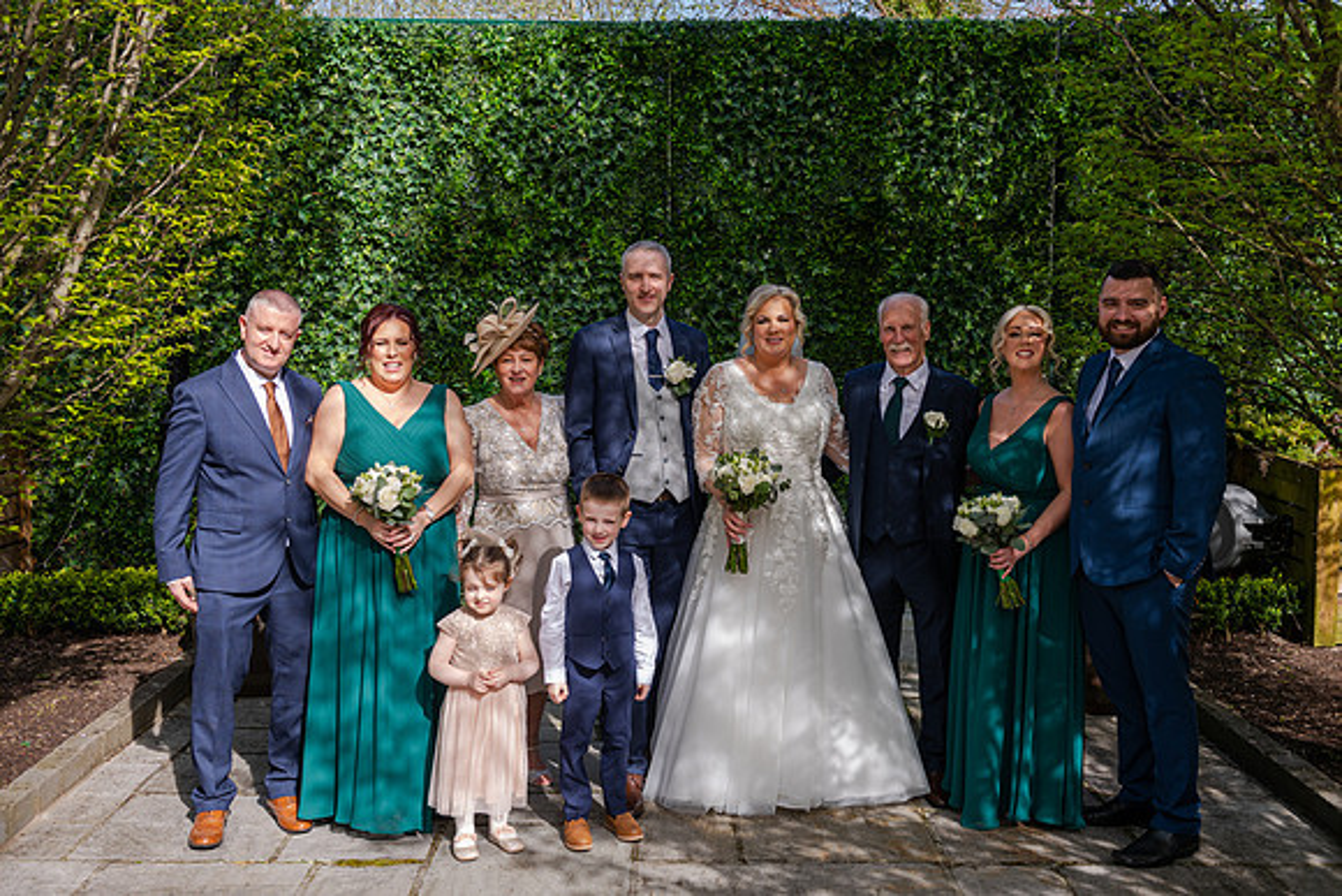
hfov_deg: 50.7
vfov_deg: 35.1
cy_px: 448
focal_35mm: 38
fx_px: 1417
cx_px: 671
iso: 100
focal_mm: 38
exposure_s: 1/250
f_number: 5
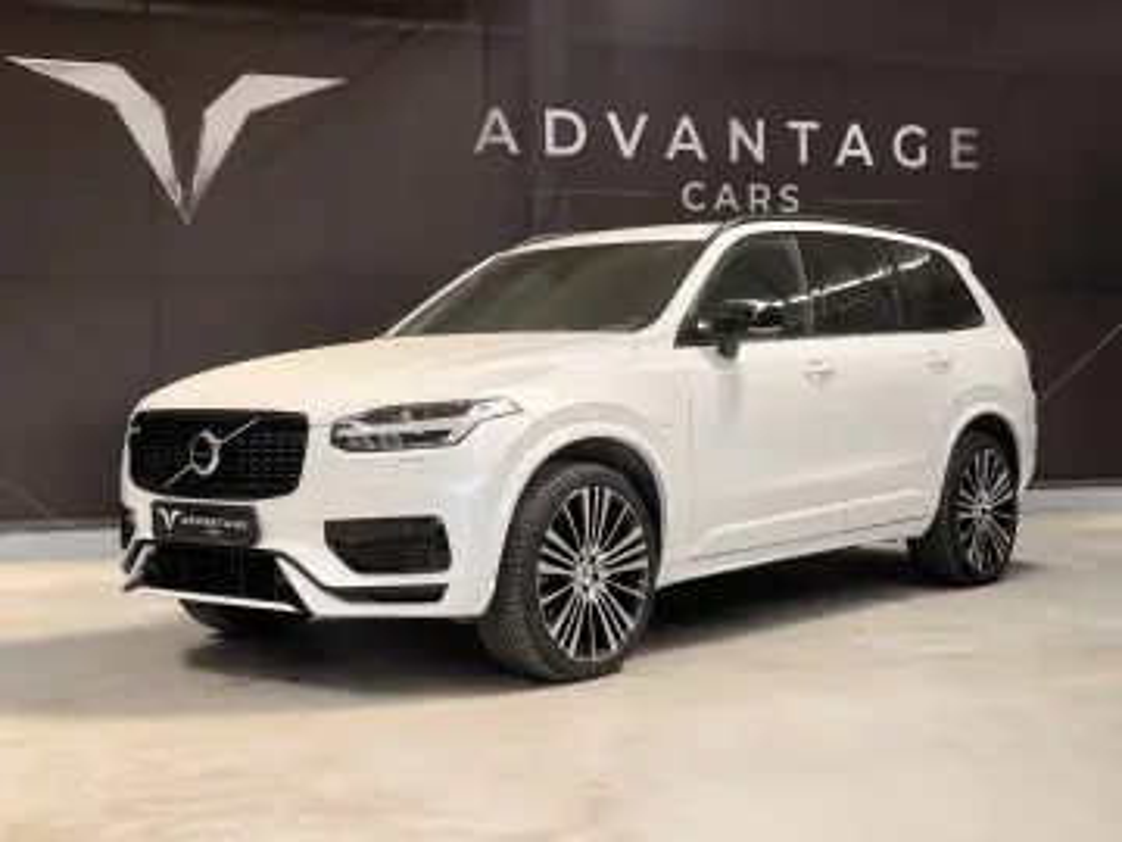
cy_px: 421
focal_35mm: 48
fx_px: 1556
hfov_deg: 39.7
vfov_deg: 30.3
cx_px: 561
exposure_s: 1/293
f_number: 1.78
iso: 64
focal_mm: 6.76
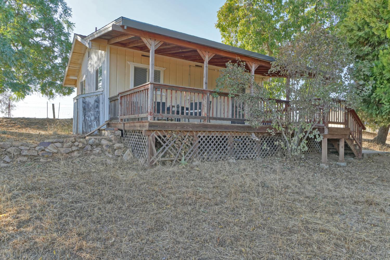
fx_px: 249
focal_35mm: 23
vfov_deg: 55.1
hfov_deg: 76.1
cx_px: 195
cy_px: 130
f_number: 7.1
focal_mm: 23
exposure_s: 1/25
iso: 100
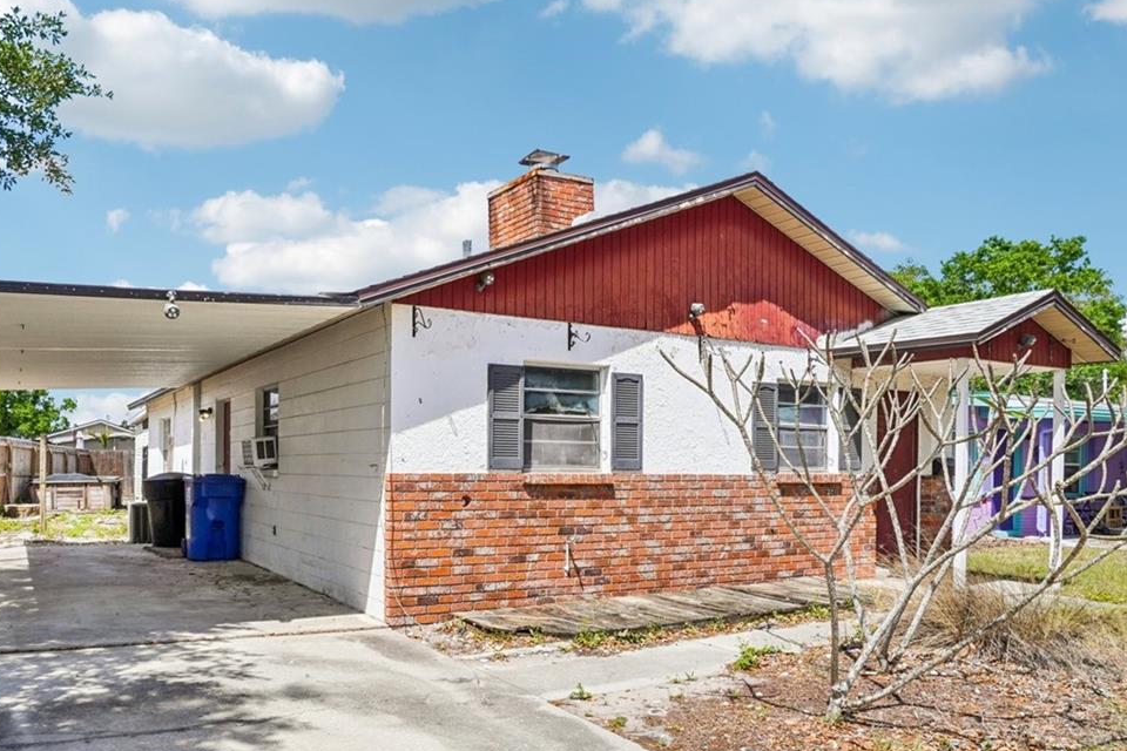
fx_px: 783
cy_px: 460
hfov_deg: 69.9
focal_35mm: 25
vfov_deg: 50.9
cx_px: 396
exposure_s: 1/250
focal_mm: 10
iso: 100
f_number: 8
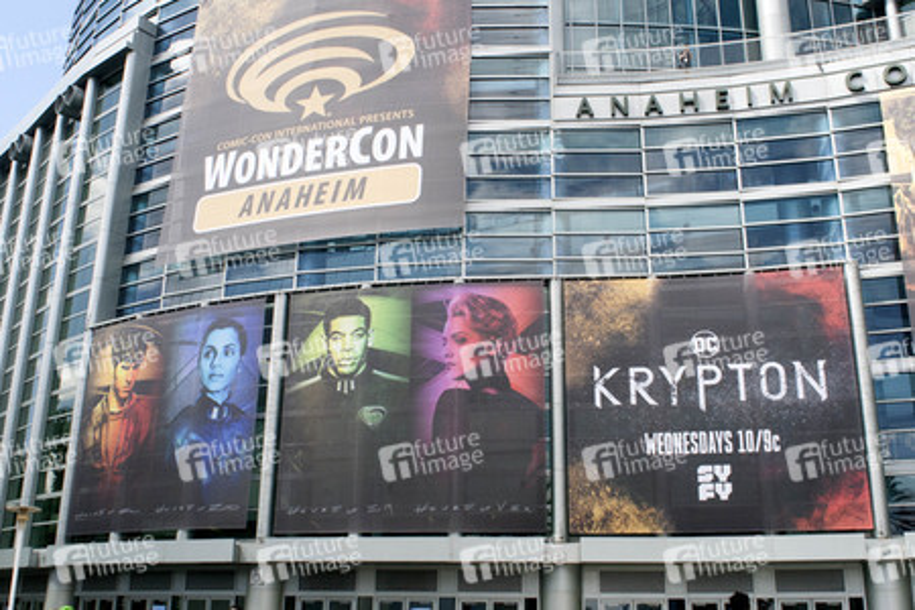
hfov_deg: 53.1
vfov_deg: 36.9
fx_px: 915
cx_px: 458
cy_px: 305
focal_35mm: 36
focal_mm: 24
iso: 1600
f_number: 14
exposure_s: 1/800
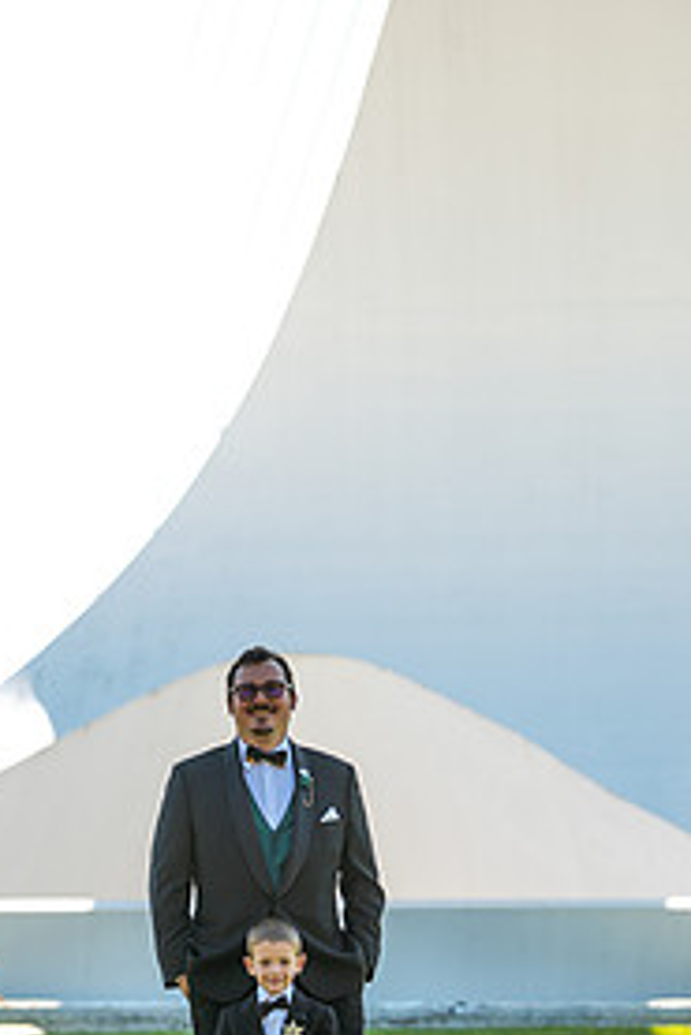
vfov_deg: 14.0
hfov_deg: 9.4
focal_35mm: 146
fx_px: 4198
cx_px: 325
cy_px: 598
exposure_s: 1/1600
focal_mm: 90
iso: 400
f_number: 2.8
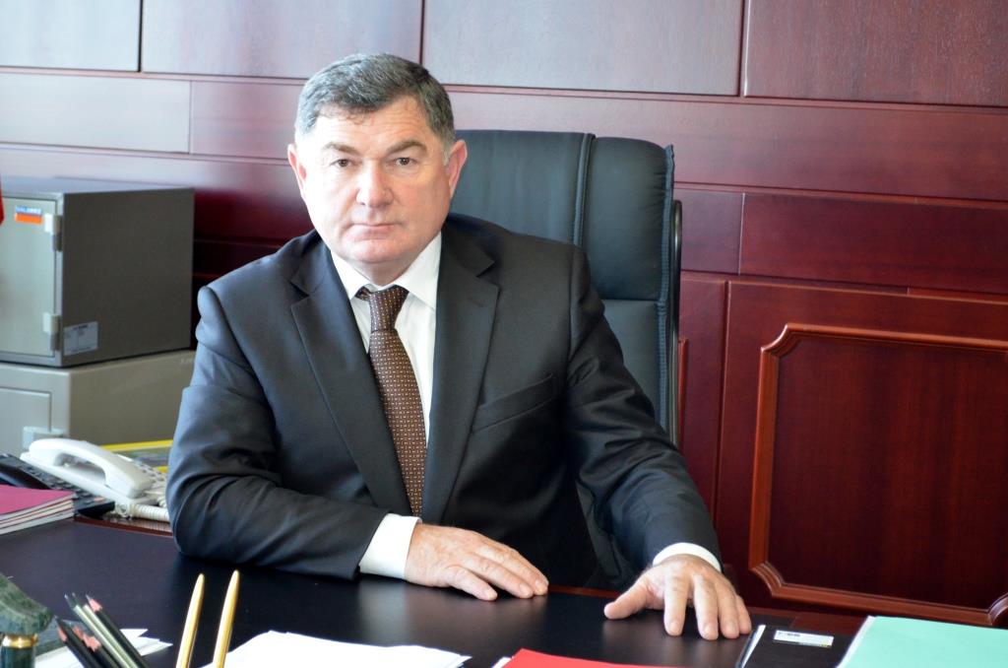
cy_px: 334
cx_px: 504
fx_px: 2305
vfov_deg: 16.5
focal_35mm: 82
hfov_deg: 24.7
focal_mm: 55
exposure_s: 1/60
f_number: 5.6
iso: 2800
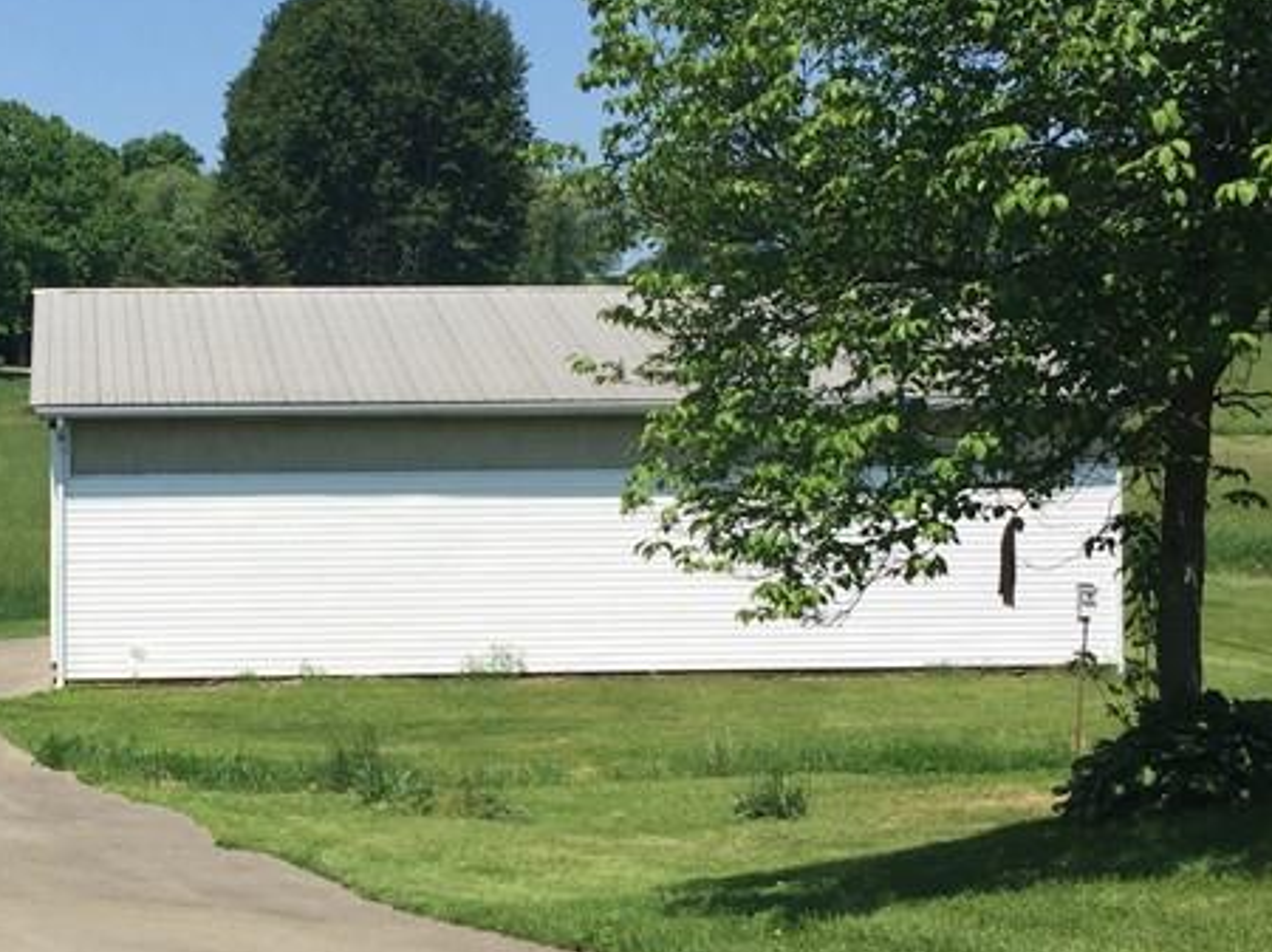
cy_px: 523
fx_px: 2424
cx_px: 257
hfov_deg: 28.8
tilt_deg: -1.3
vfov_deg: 22.2
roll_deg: -0.4
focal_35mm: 66
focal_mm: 4.15
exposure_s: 1/1647
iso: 32
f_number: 2.2
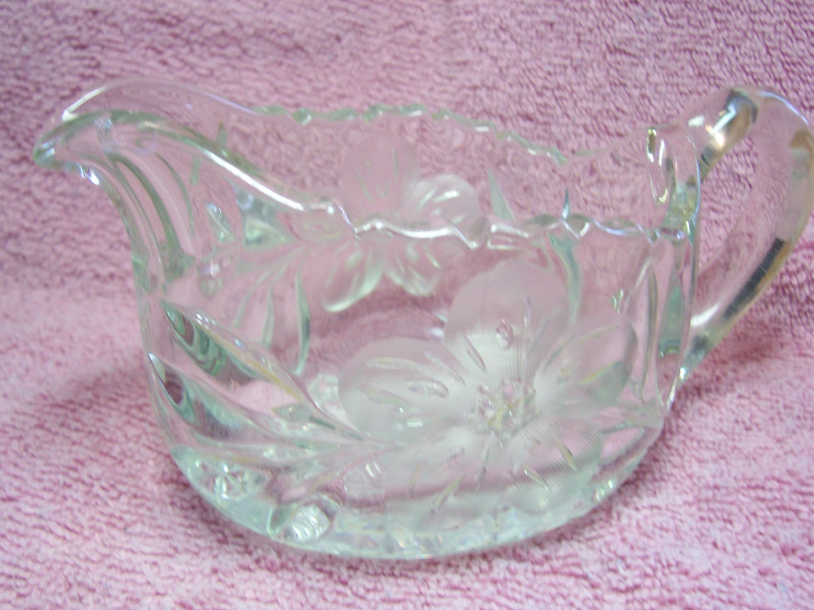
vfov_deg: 38.7
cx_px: 407
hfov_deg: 50.1
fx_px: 870
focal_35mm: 37
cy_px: 305
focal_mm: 5.6
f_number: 2.8
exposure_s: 1/30
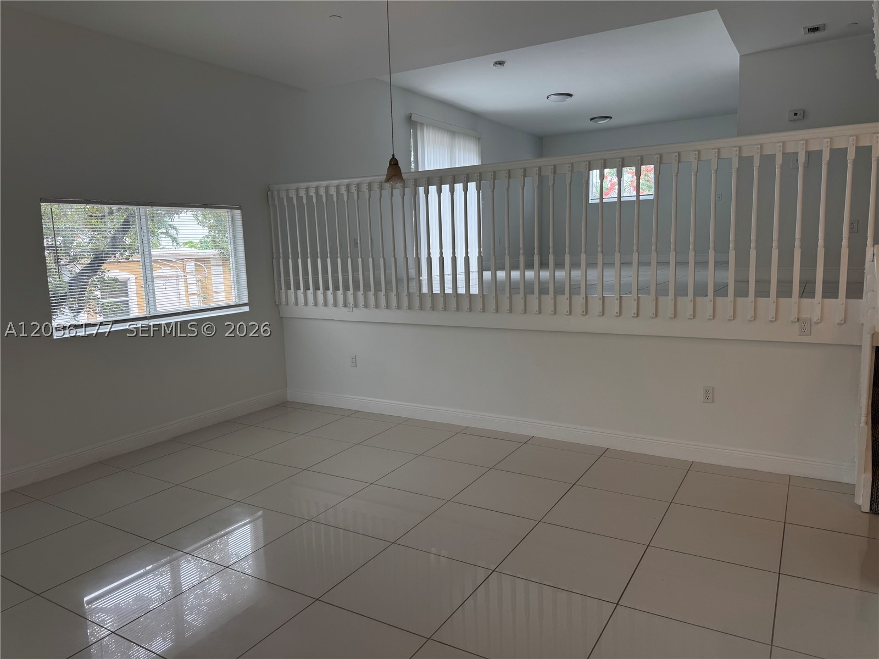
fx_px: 609
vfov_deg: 56.8
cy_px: 330
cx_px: 440
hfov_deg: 71.6
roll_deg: +1.5
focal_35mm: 24
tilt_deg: -7.8
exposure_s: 1/162
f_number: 1.78
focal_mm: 6.76
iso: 80
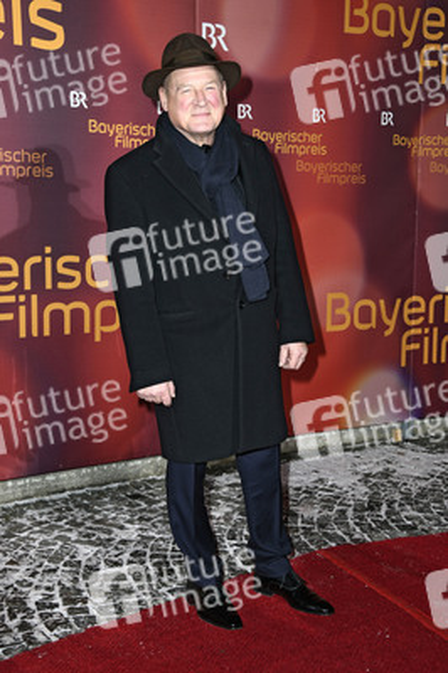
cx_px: 224
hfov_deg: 24.6
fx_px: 1028
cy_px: 336
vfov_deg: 36.3
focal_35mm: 55
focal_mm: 55
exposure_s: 1/160
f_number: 6.3
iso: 640
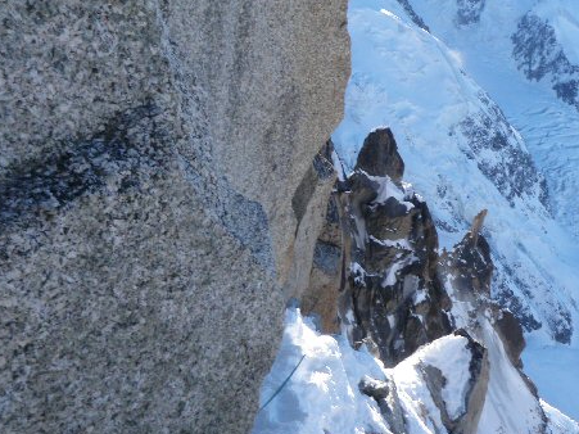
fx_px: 702
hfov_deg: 44.5
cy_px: 233
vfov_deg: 34.3
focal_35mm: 42
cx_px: 357
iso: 50
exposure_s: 1/125
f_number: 5
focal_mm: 5
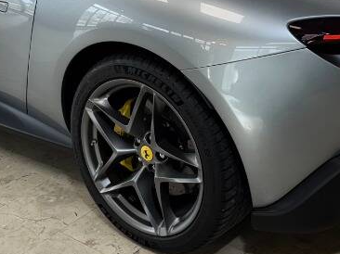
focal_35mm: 70
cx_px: 159
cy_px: 53
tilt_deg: -19.3
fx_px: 687
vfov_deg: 20.8
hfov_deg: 27.8
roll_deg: +1.2
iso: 64
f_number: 1.78
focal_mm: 6.76
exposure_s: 1/100
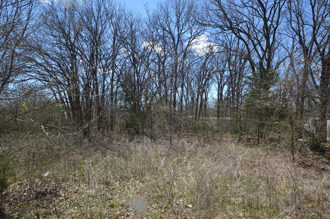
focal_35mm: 18
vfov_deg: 67.2
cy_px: 117
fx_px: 165
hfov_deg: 90.1
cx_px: 167
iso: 400
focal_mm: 10
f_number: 11
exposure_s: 1/500
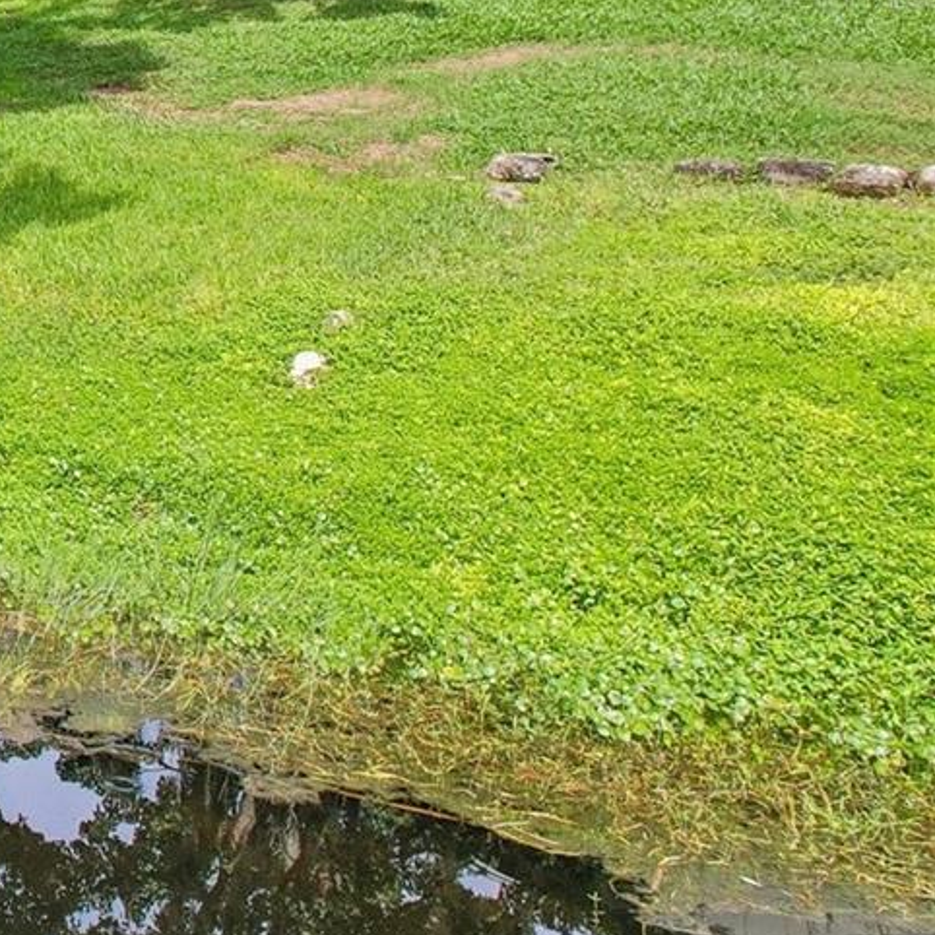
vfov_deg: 26.2
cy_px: -6
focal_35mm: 62
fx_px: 1895
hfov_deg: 21.3
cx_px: -615
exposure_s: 1/1000
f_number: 2.8
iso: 100
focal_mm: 8.4
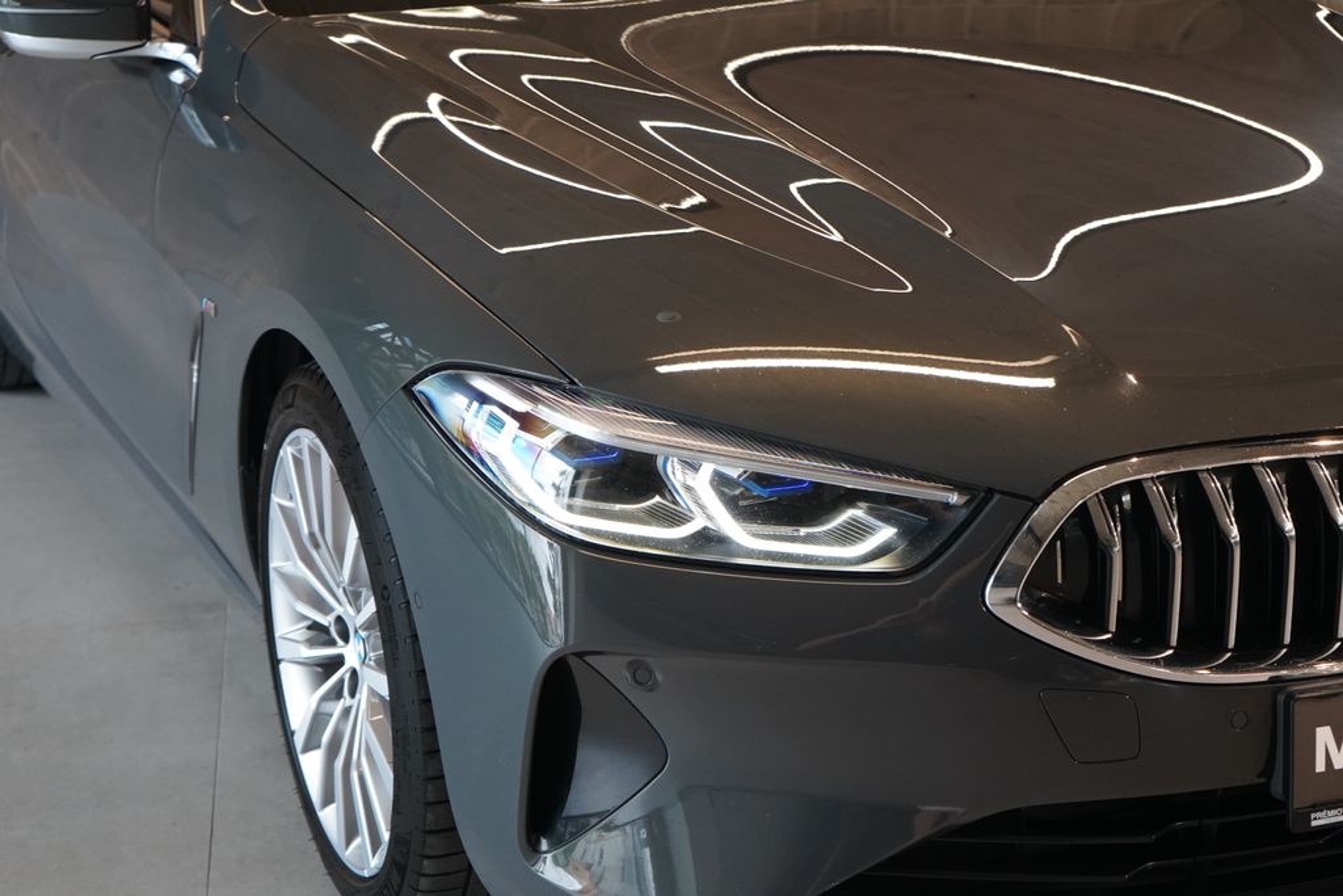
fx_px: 2612
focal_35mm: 70
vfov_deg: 19.5
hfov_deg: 28.8
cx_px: 672
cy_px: 448
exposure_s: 1/160
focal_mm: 70
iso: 4000
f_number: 5.6
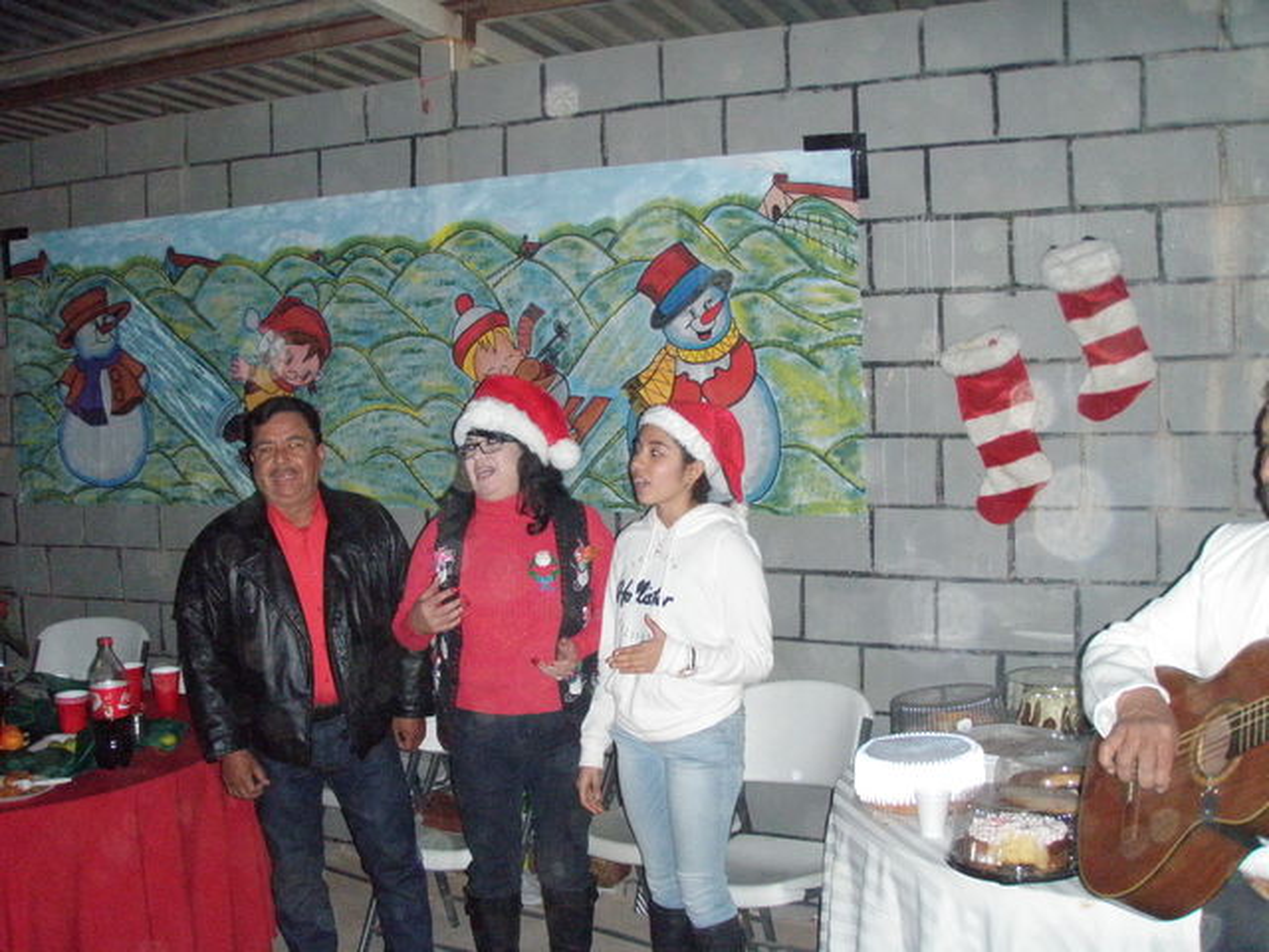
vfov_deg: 37.7
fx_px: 1393
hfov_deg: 49.0
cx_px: 634
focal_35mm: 38
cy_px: 476
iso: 640
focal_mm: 6.7
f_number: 3.5
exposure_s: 1/30
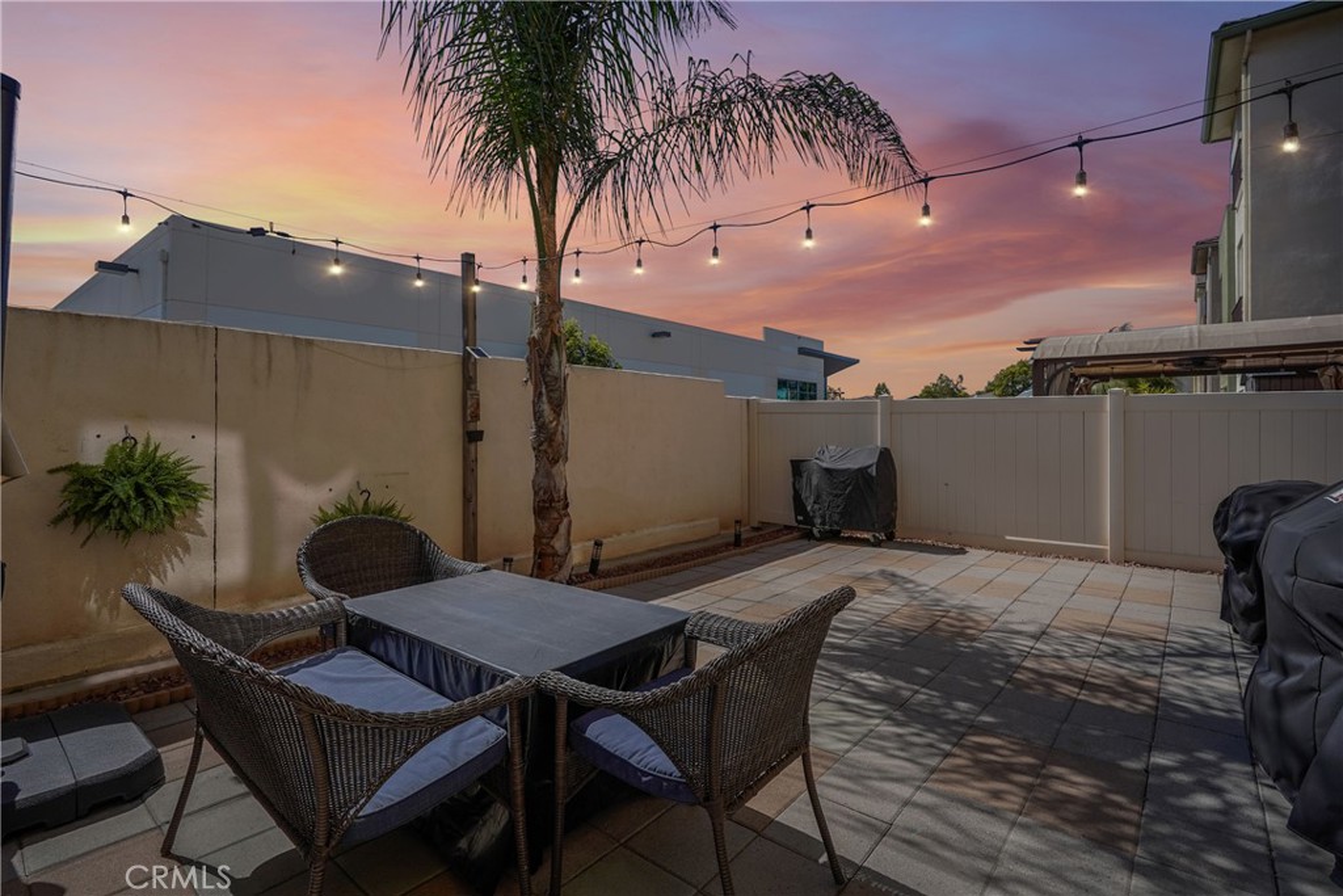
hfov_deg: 96.7
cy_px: 448
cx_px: 672
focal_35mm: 16
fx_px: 597
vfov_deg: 73.8
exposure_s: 1/1000
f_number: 8
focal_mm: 16
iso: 400
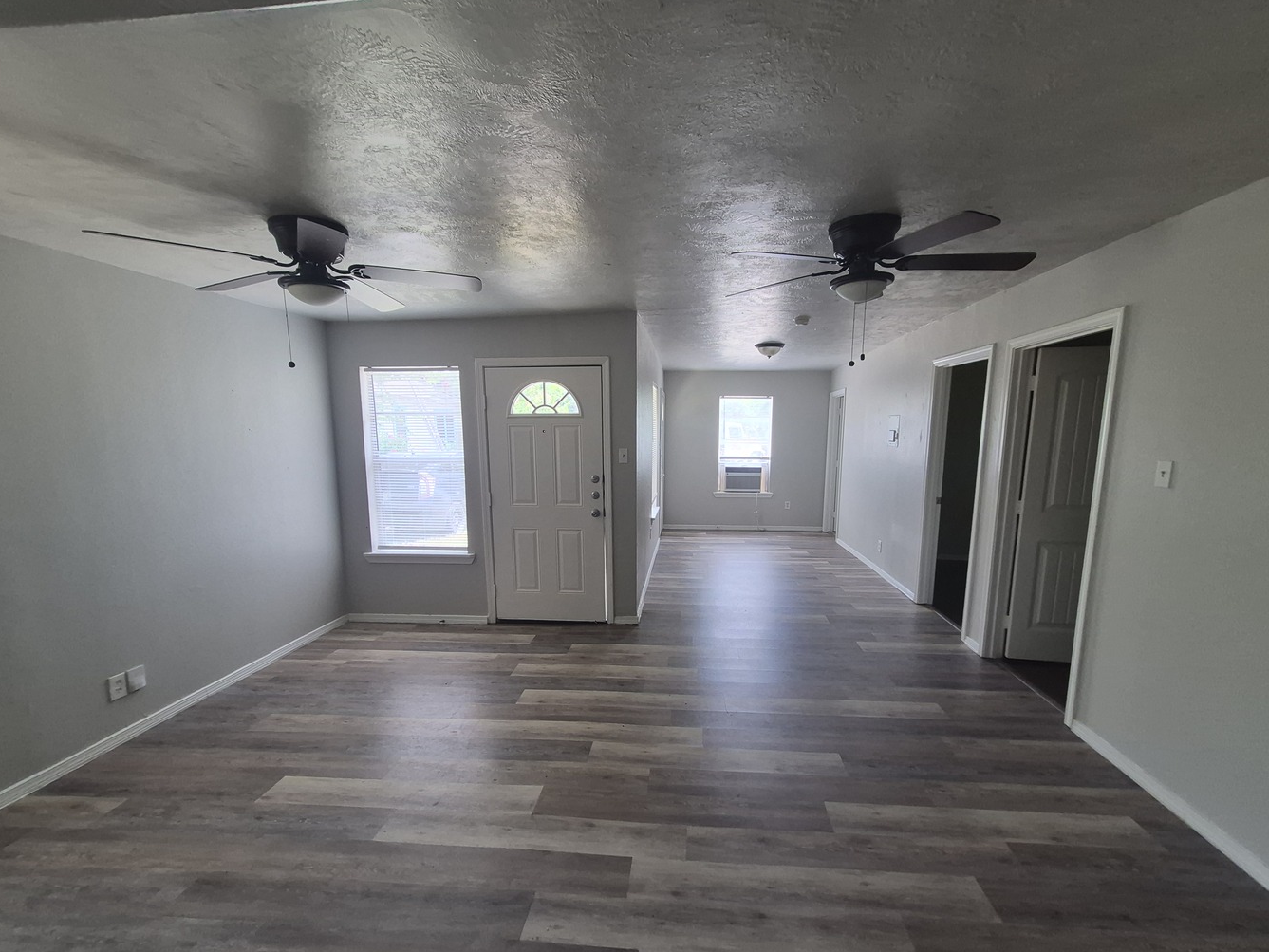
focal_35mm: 14
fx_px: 513
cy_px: 509
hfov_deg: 102.0
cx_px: 662
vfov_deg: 85.6
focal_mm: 1.74
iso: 125
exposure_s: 1/60
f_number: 2.2
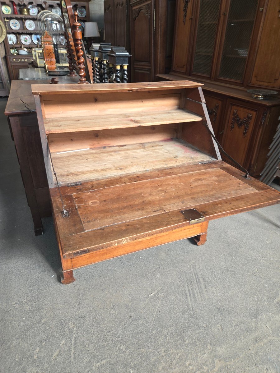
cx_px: 140
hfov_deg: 58.9
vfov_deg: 73.9
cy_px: 186
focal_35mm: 23
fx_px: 248
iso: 100
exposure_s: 1/30
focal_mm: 5.4
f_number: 1.8
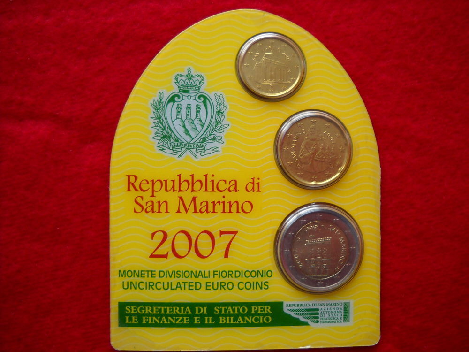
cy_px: 176
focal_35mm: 41
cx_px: 234
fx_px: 555
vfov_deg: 35.1
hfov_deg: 45.8
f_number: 3.1
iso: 161
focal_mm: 6.72
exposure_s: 1/60
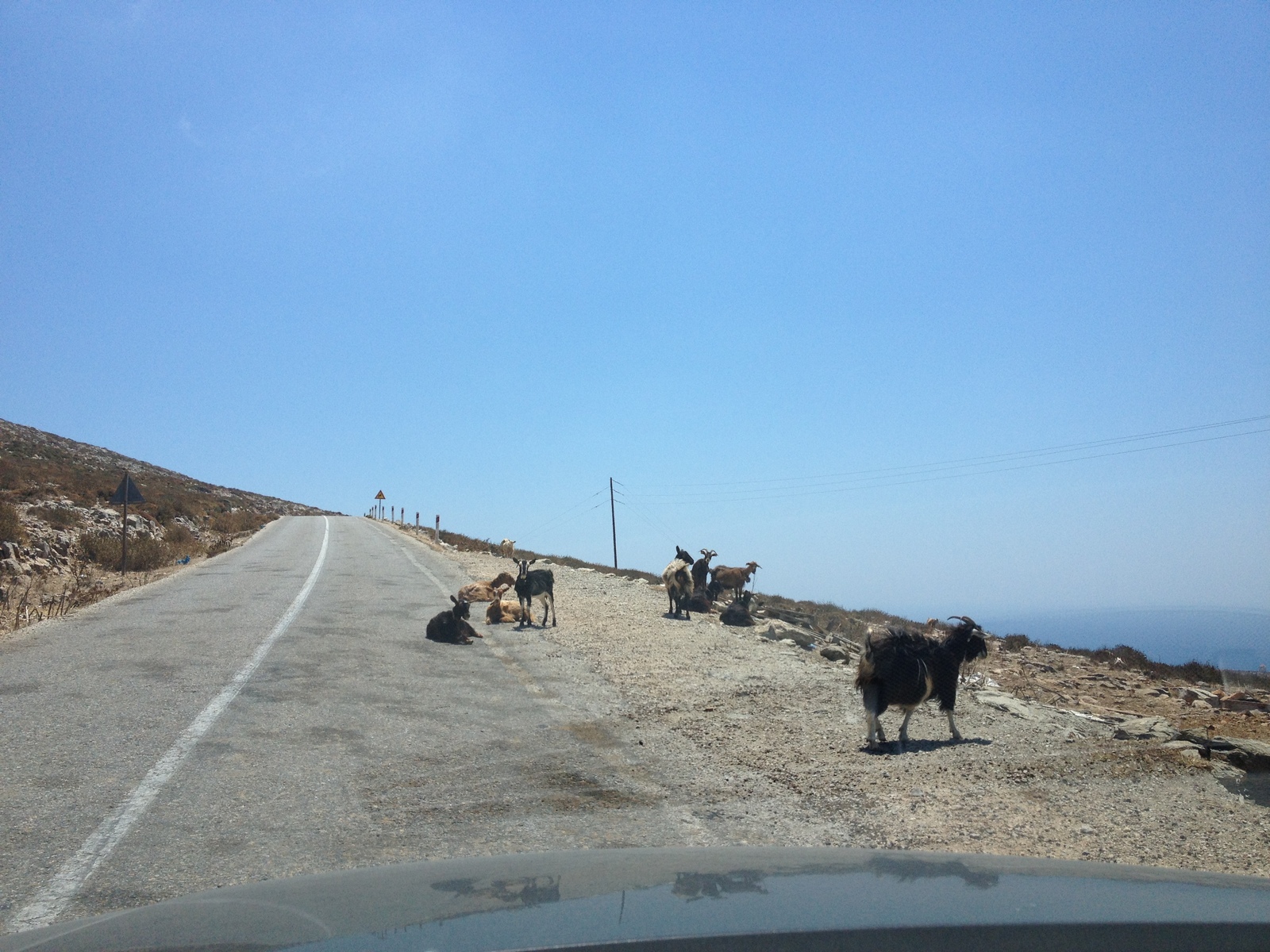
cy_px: 476
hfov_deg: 52.6
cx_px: 635
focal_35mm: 35
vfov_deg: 40.7
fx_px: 1284
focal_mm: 4.28
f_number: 2.4
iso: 50
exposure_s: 1/2123
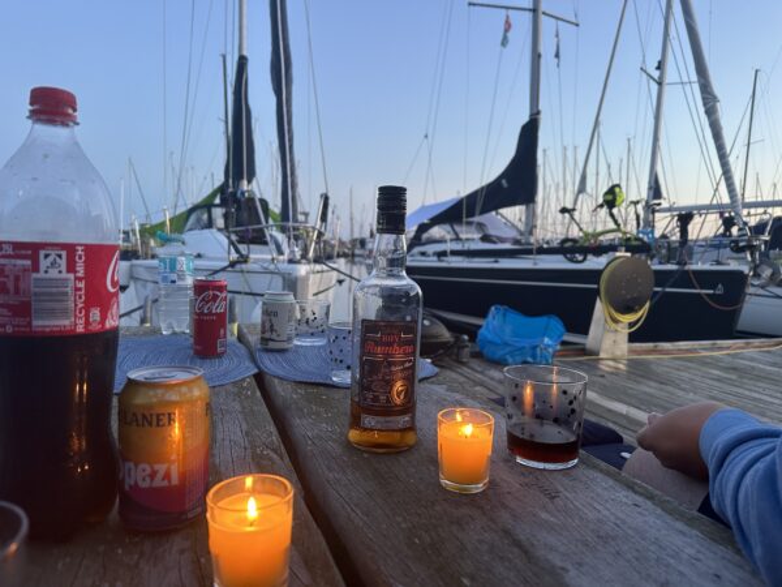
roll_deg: -1.6
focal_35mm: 24
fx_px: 542
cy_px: 294
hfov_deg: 71.6
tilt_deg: -4.7
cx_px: 391
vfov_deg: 56.8
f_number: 1.78
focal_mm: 6.86
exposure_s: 1/92
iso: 250
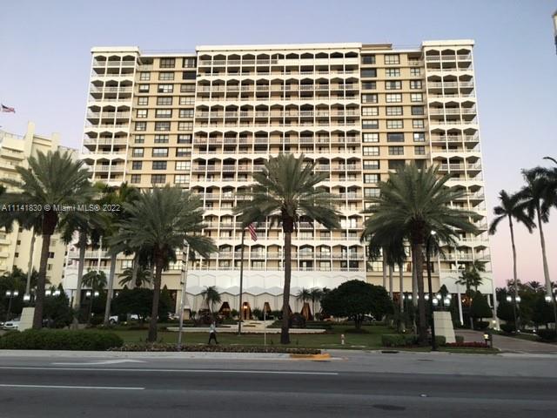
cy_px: 209
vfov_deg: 48.2
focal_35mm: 29
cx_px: 278
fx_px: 467
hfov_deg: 61.7
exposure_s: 1/15
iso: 32
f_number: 2.2
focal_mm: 4.15
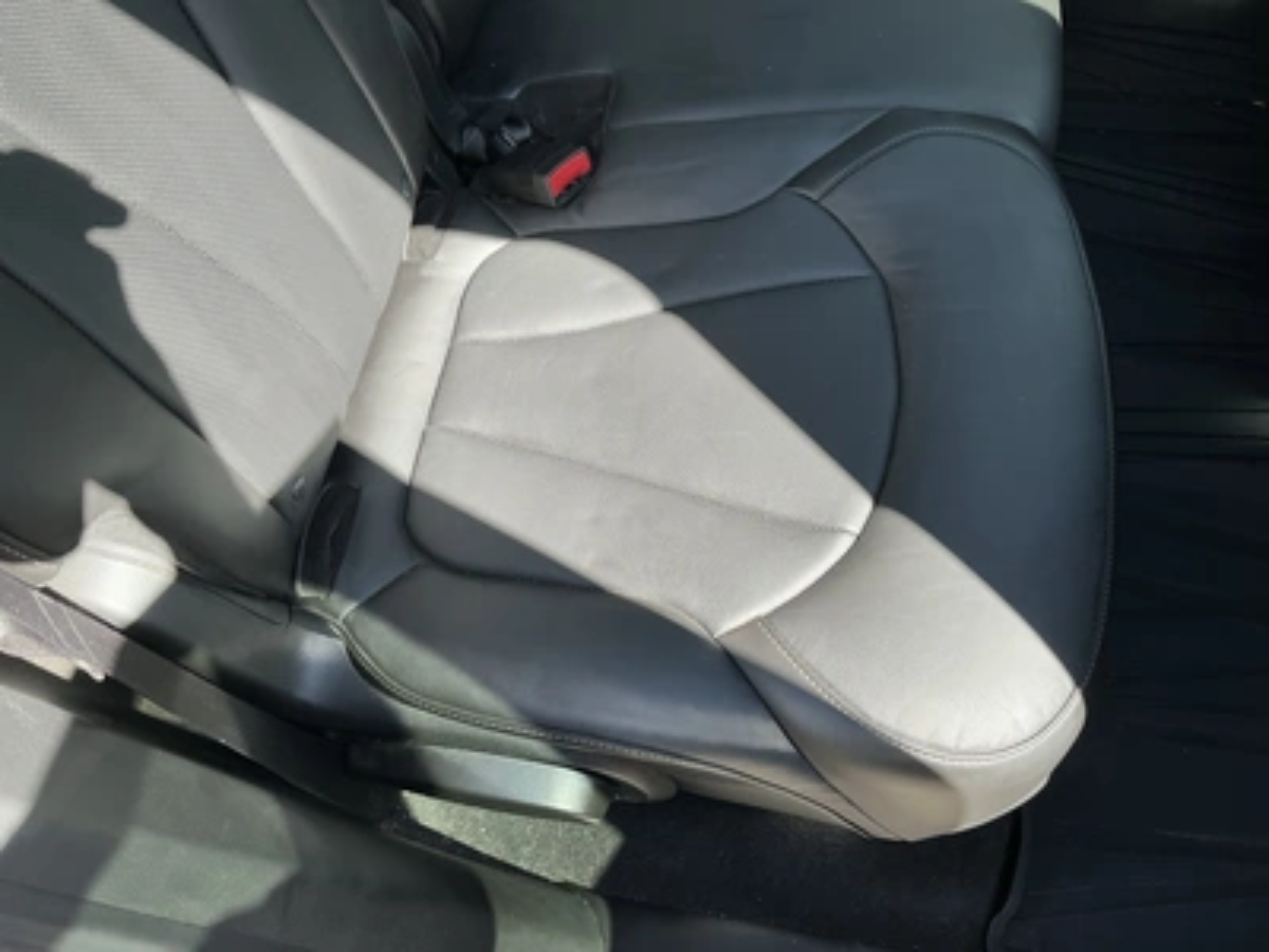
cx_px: 634
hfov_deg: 63.4
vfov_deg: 49.7
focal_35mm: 28
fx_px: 1026
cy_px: 476
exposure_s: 1/122
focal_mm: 3
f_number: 1.8
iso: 20
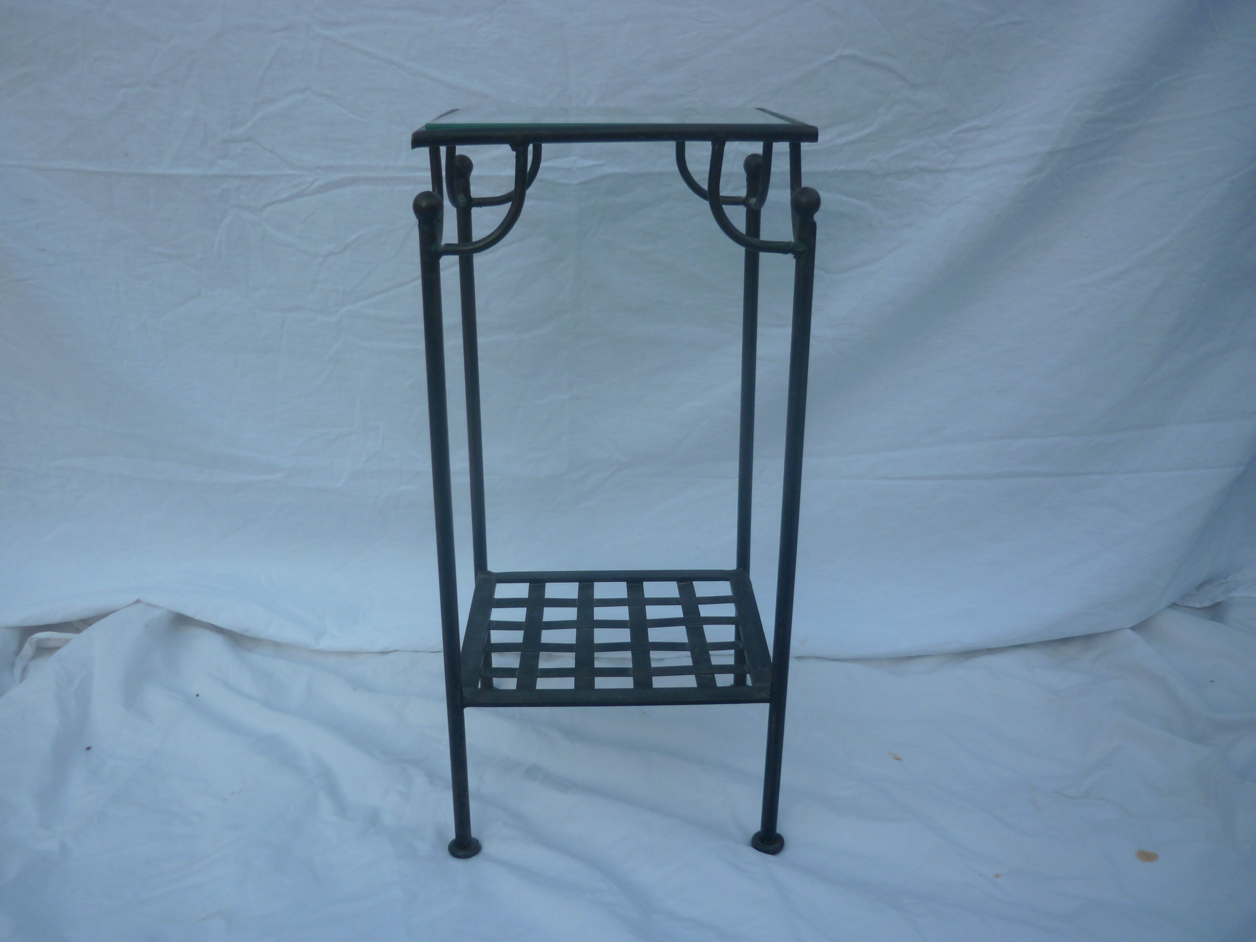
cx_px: 628
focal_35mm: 33
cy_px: 471
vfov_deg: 42.9
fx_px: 1197
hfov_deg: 55.4
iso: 80
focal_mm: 5.5
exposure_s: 1/250
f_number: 2.8
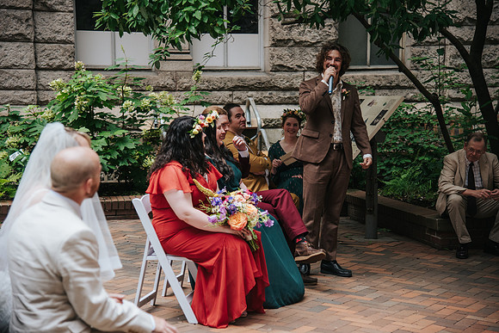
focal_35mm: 78
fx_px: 1081
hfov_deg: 26.0
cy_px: 166
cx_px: 250
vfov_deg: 17.5
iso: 1000
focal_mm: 78
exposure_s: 1/500
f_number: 4
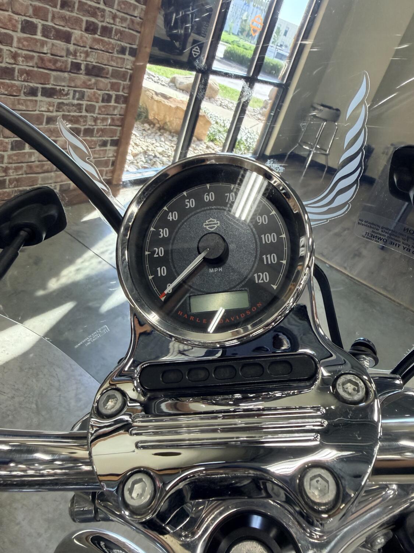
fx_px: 383
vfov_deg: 71.6
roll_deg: -19.6
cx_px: 207
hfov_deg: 56.8
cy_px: 276
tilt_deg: -27.9
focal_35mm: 24
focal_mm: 2.22
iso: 320
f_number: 2.2
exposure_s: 1/120
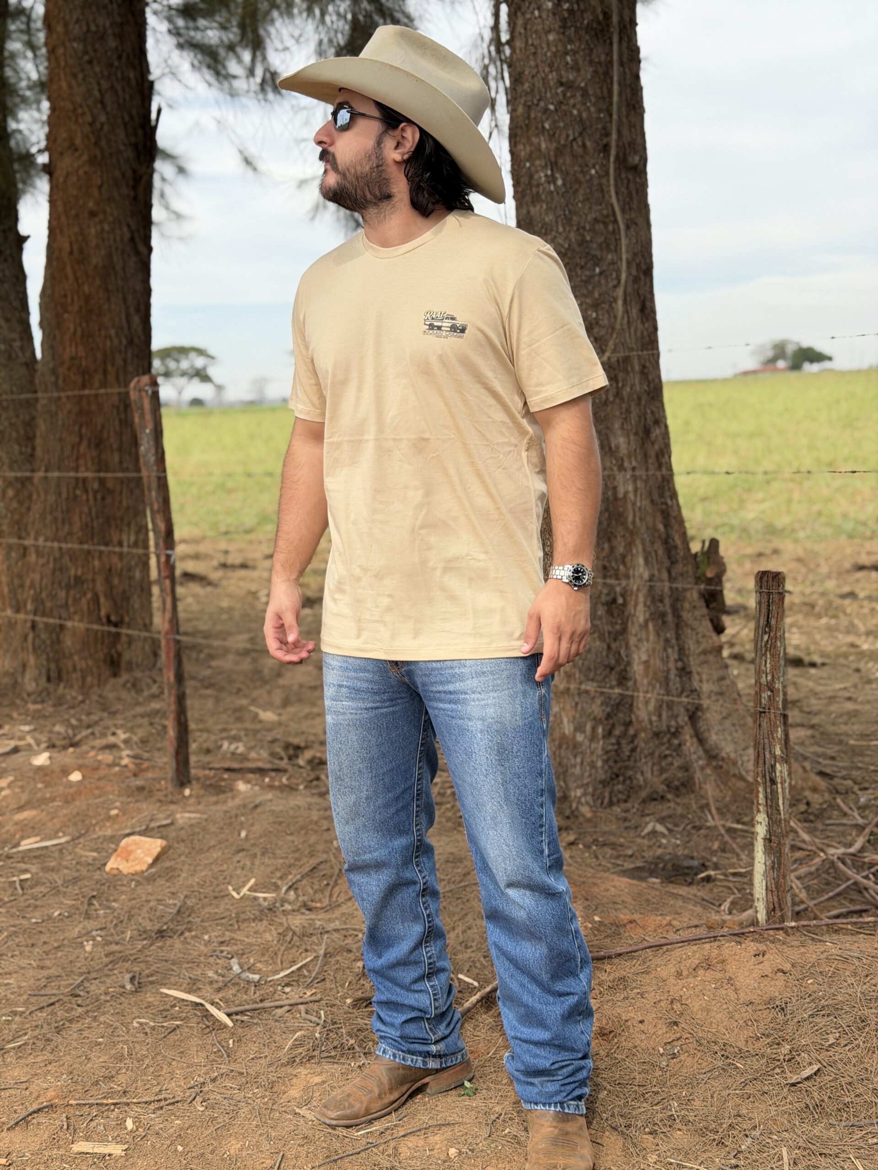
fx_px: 1623
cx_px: 439
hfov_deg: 30.3
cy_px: 585
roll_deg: +2.8
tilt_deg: -7.0
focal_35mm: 48
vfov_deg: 39.7
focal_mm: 6.76
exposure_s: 1/2865
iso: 64
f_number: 1.78
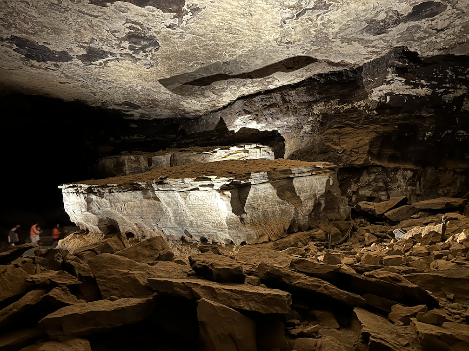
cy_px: 176
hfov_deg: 71.6
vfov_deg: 56.8
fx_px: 325
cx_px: 234
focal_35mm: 24
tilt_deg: +8.7
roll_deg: +0.6
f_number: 1.78
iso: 2000
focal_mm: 6.86
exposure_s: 1/9
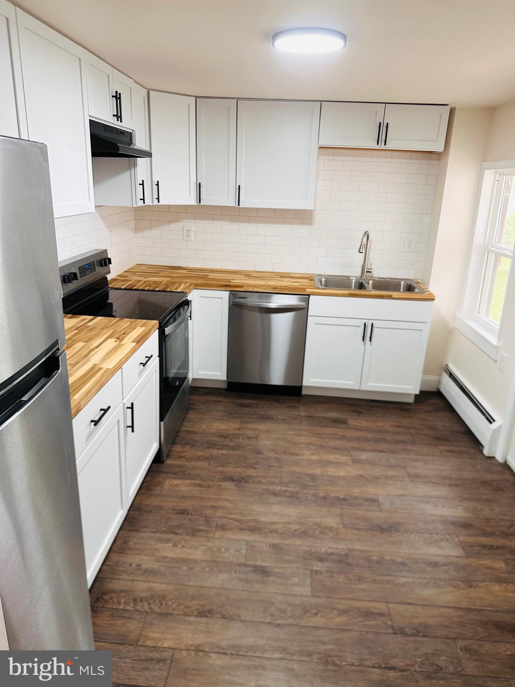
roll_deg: -3.4
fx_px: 476
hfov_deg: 56.8
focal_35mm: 24
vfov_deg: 71.6
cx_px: 258
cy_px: 344
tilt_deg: -17.5
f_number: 1.78
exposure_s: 1/60
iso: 160
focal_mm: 6.86
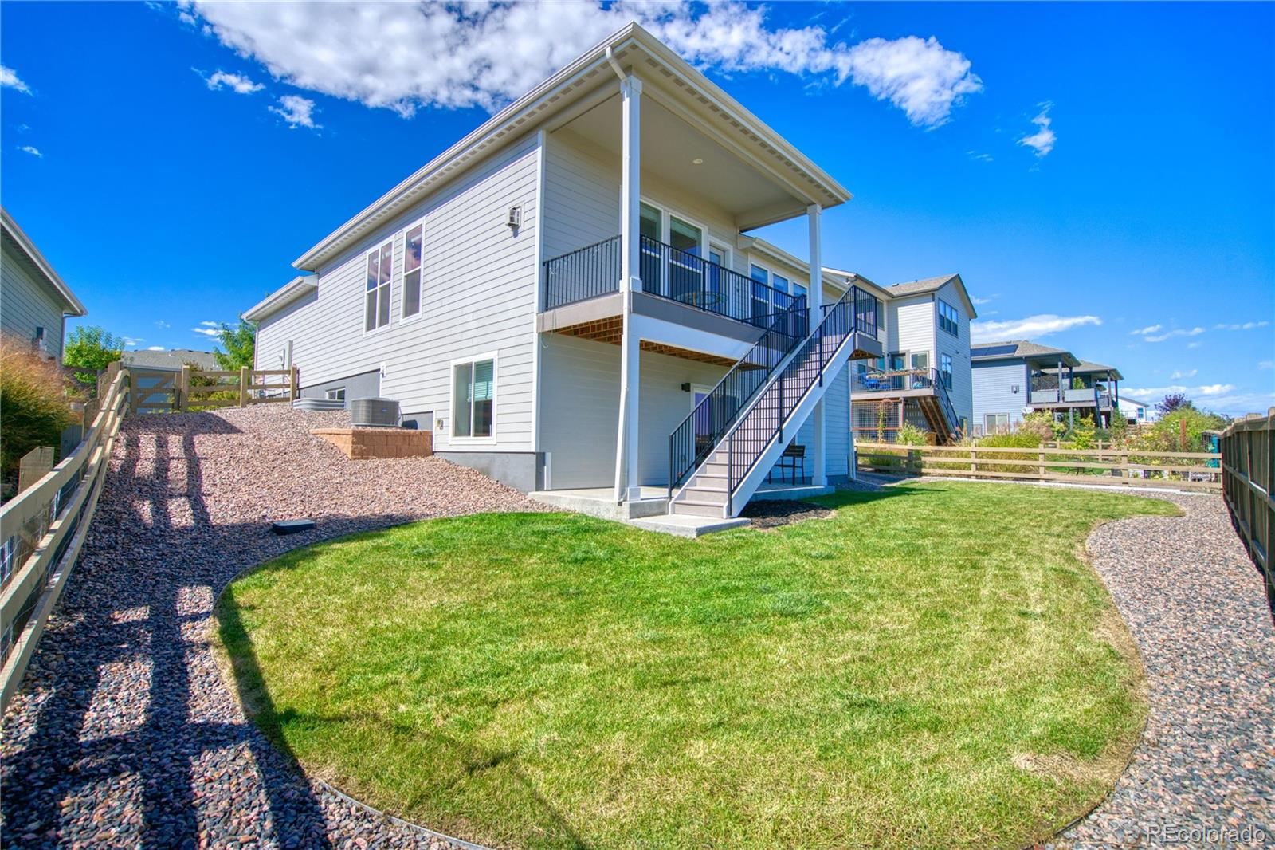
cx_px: 638
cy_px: 425
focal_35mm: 16
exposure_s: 1/4000
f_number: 4
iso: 500
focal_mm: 16
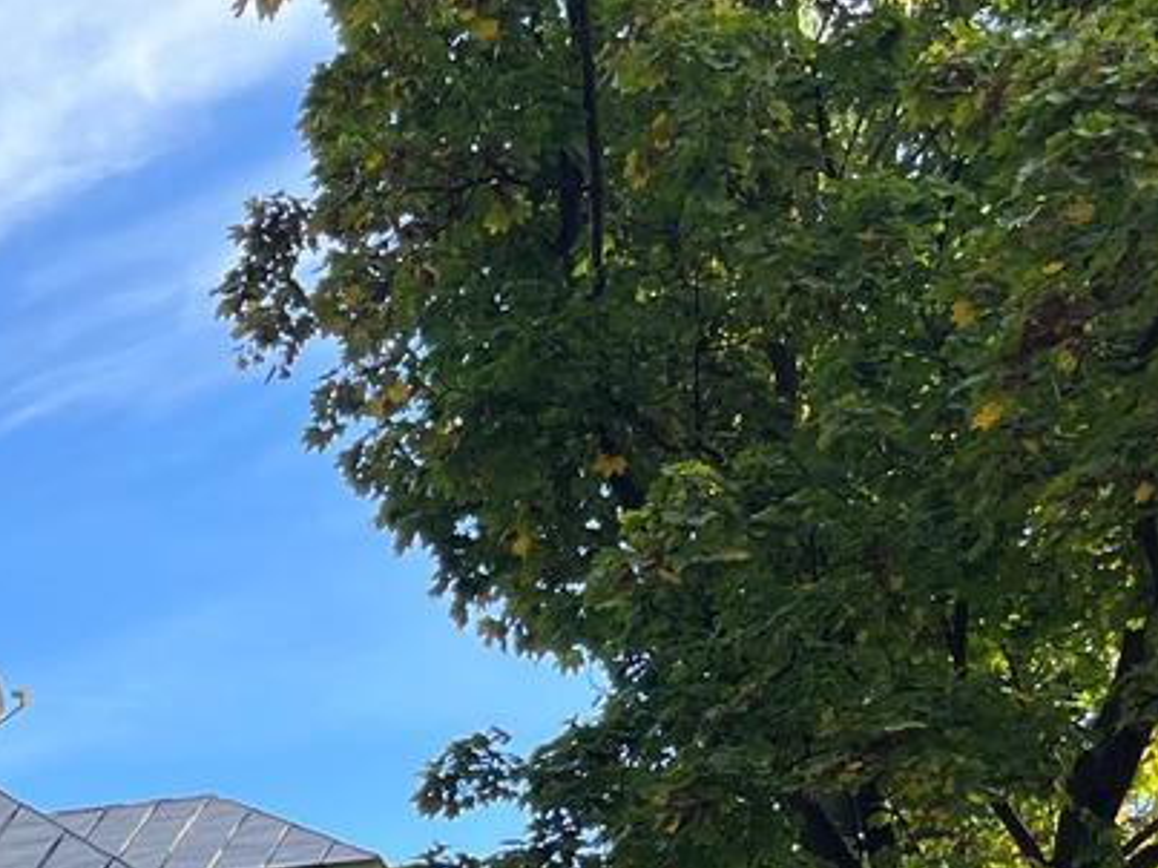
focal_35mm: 93
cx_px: -241
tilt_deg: +6.2
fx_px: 3110
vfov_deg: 14.7
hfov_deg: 19.8
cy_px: 1316
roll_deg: -0.7
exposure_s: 1/589
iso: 50
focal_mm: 5.1
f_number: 1.6
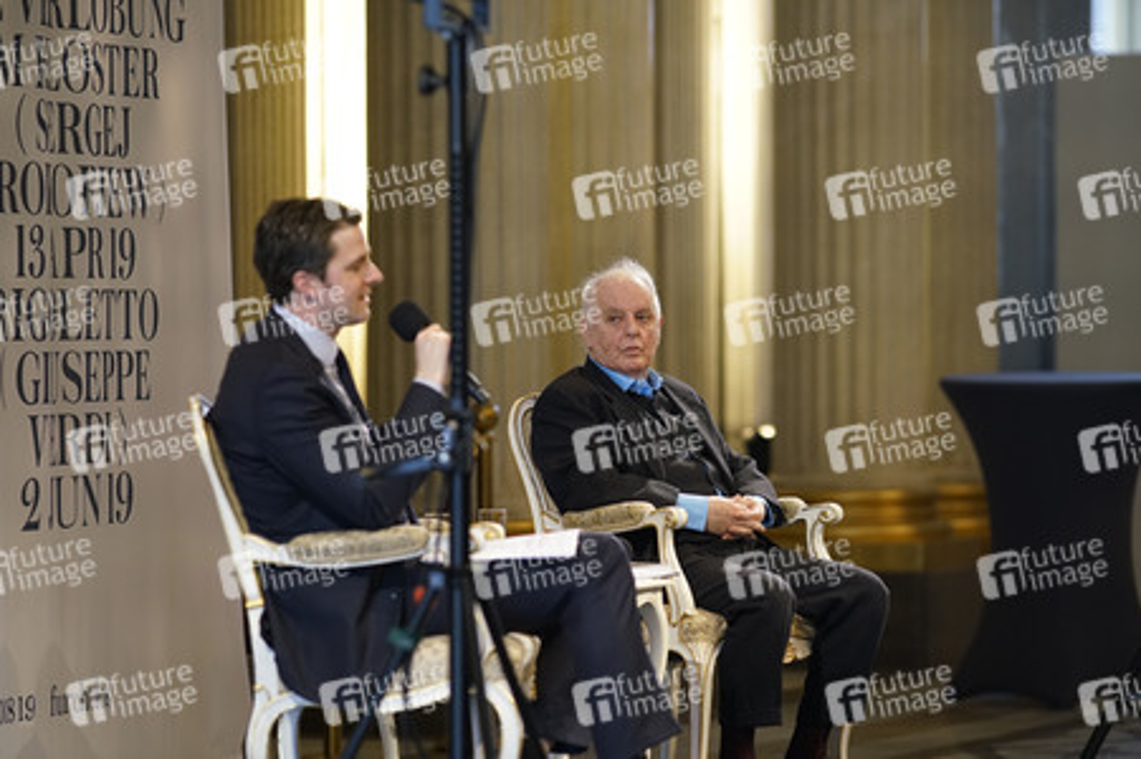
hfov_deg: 10.3
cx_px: 570
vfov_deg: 6.9
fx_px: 6334
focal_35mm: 200
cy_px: 380
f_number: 3.2
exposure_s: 1/160
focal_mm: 200
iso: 1600
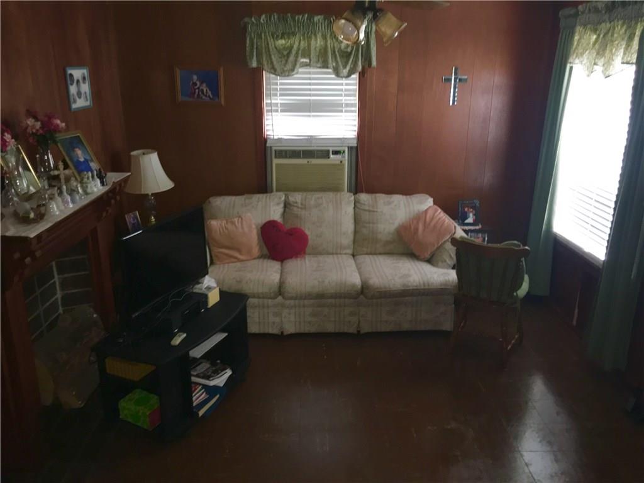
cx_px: 322
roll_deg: -0.1
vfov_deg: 48.2
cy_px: 242
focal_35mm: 29
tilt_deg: -16.0
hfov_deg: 61.7
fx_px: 540
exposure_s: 1/16
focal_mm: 4.15
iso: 125
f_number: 2.2
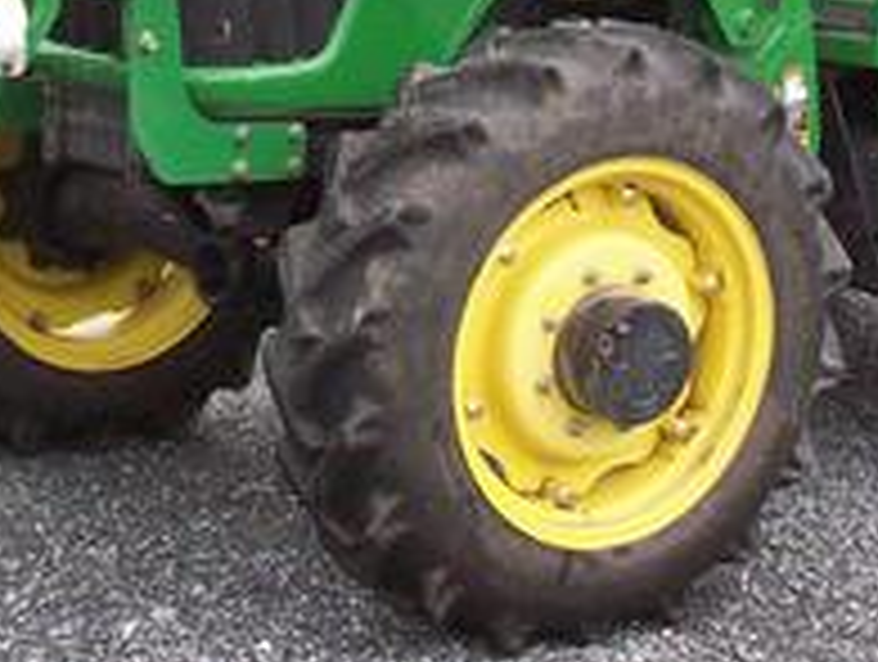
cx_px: 324
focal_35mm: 103
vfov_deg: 14.3
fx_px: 2617
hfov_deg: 19.0
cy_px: 63
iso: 200
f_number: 2.8
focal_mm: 6.2
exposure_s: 1/545
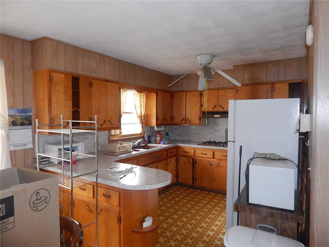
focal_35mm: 23
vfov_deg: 58.9
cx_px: 164
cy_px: 124
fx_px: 219
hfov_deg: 73.9
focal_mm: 4
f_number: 3
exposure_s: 1/13
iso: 800
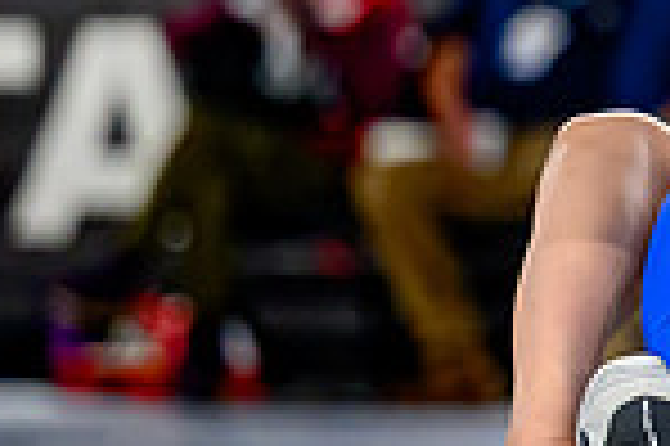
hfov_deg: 3.2
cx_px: 1549
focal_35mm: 635
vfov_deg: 2.2
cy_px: -147
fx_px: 11805
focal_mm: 110
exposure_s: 1/1000
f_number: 2.8
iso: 2500
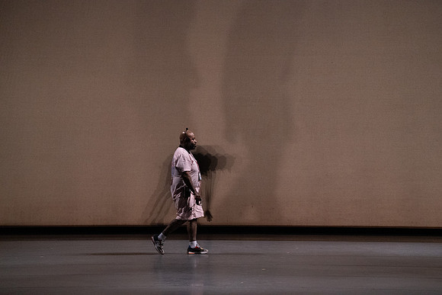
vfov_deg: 7.5
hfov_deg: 11.3
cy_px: 148
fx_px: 2235
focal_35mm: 182
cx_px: 221
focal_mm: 182
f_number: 6.3
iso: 12800
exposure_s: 1/500
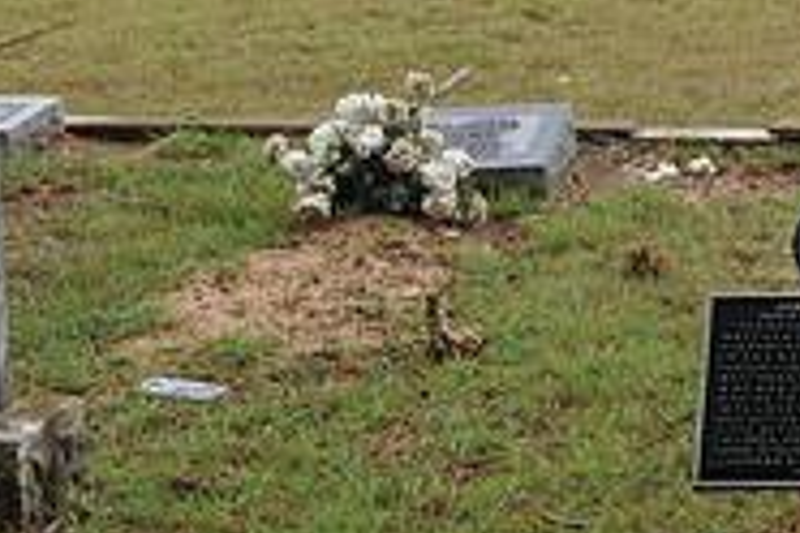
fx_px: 2489
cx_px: 1217
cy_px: 67
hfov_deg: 16.5
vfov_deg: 12.2
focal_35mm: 112
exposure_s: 1/400
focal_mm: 24
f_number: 10
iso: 800
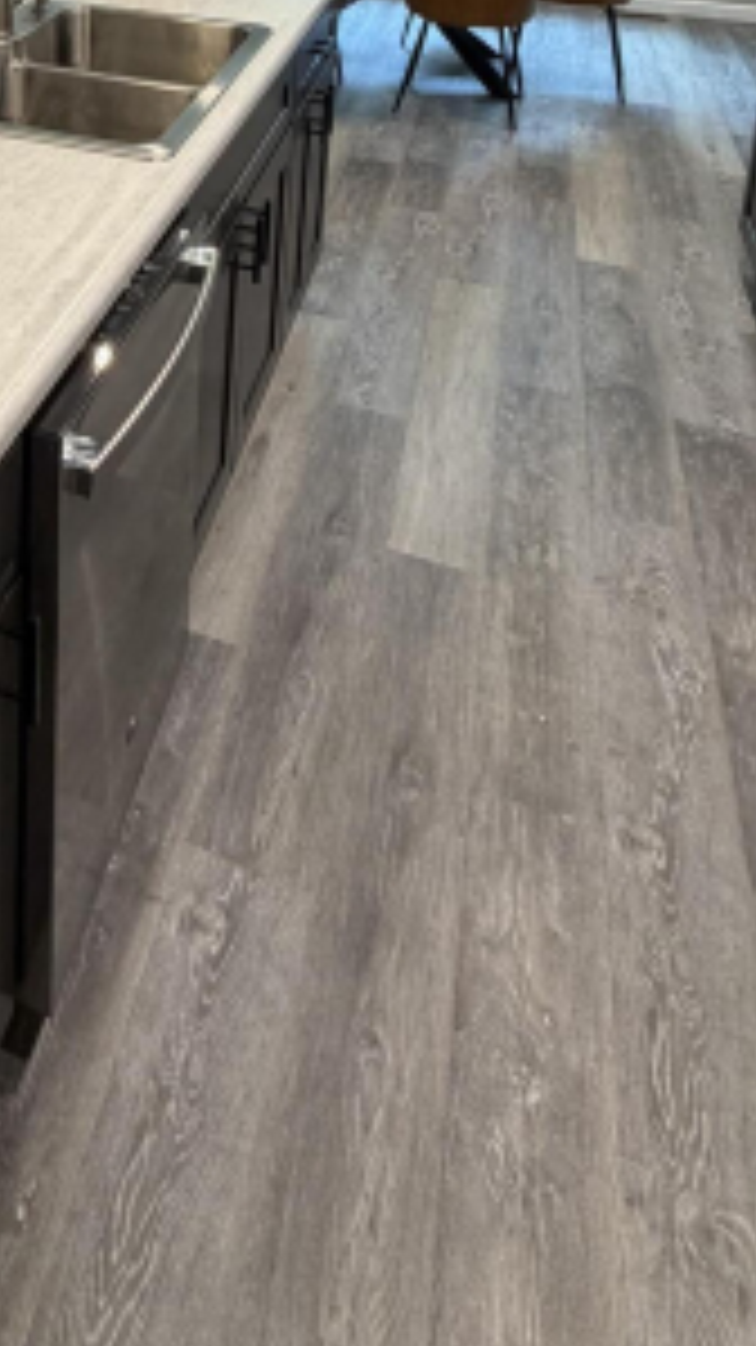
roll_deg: -0.7
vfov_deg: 47.2
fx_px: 1213
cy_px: -29
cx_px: -27
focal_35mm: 34
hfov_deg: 31.6
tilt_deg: -12.6
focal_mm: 2.22
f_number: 2.2
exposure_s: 1/60
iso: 160
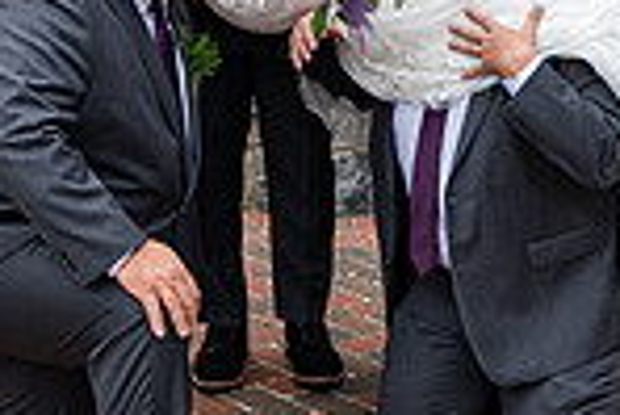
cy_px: 34
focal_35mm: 98
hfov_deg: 20.8
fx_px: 1689
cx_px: 353
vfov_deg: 13.9
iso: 400
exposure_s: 1/400
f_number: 4.5
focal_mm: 24
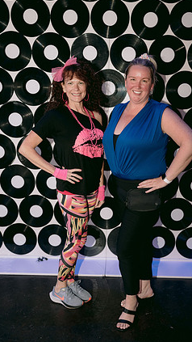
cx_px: 119
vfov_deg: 51.6
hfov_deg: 30.3
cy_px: 171
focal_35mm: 39
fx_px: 353
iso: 1600
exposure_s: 1/160
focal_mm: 35
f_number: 2.8
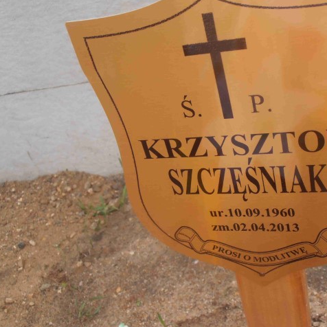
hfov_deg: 38.0
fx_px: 470
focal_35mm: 44
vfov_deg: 38.3
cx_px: 214
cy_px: 163
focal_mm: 6.61
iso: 80
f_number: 3.9
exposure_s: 1/160
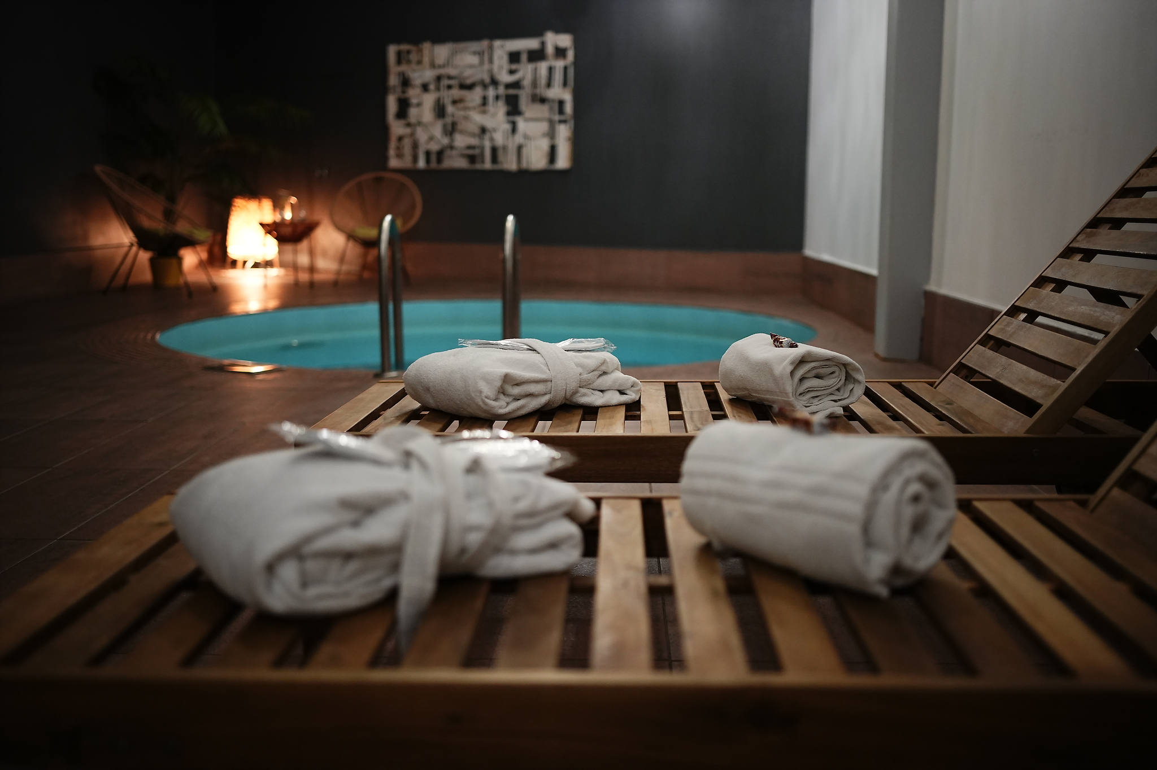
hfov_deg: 54.4
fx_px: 1124
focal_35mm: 35
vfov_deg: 37.8
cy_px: 385
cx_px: 578
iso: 2000
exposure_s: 1/30
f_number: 1.8
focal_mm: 35
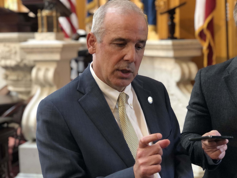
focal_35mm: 57
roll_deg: +1.6
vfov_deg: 25.7
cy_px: 89
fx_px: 390
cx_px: 118
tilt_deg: -8.3
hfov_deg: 33.8
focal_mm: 6.6
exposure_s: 1/30
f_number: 2.8
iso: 200
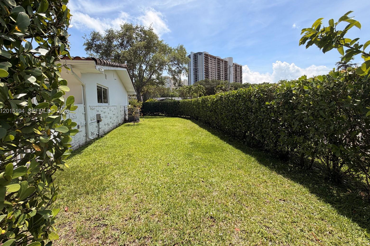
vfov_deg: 77.1
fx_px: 154
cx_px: 186
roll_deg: +1.0
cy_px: 111
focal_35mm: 15
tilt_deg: -3.6
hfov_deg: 100.4
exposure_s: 1/864
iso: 20
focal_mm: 2.22
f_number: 2.2
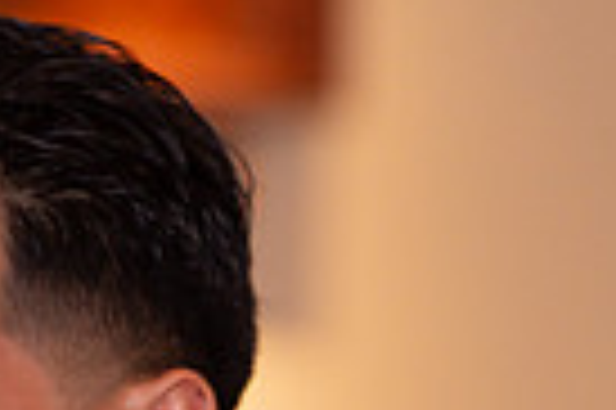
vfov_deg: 1.7
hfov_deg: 2.6
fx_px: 13775
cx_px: 854
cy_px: 707
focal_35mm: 806
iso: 1250
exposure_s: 1/60
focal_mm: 190
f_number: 4.5
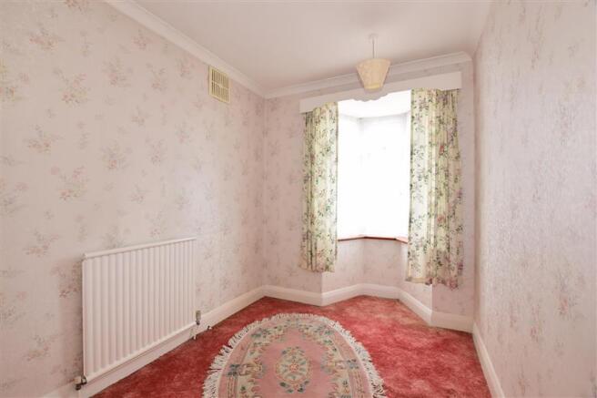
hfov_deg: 100.4
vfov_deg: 77.3
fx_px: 249
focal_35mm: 15
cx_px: 298
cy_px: 199
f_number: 7.1
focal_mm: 10
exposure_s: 1/25
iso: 200
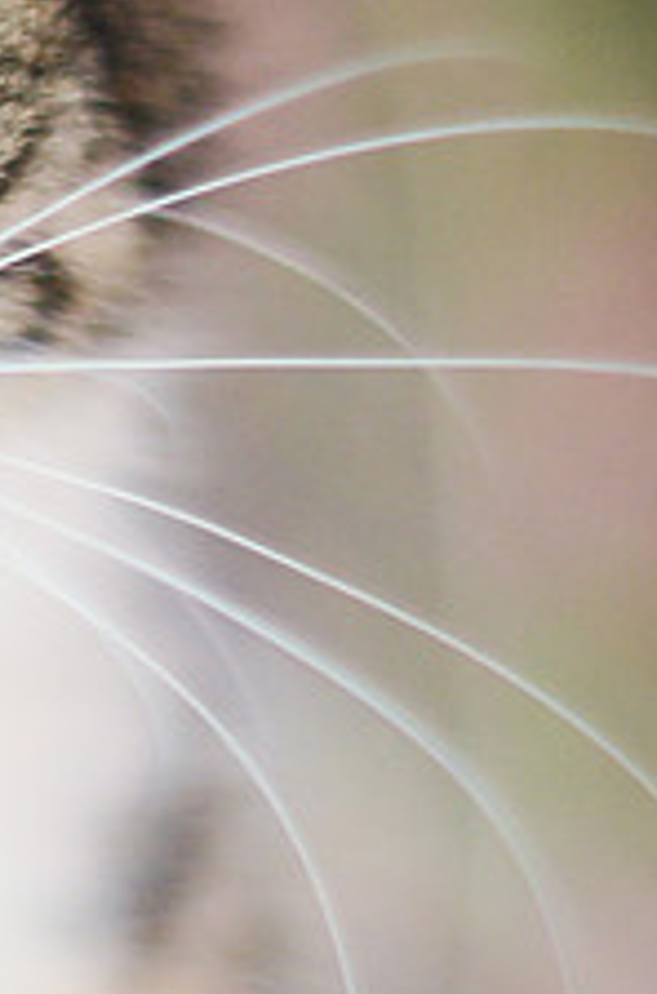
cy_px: 1096
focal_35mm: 285
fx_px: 7850
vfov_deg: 7.2
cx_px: -535
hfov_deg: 4.7
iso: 400
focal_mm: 50
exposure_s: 1/640
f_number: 1.4
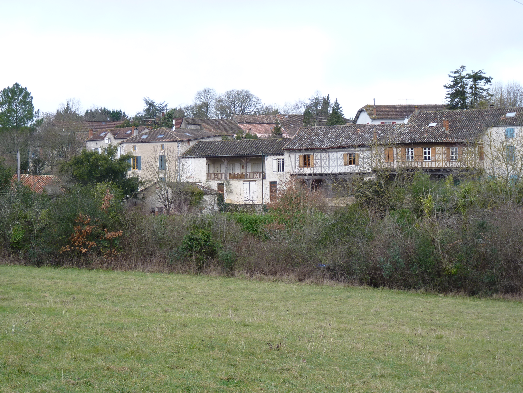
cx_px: 262
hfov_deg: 19.4
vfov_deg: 14.6
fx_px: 1526
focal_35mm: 101
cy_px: 196
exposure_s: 1/125
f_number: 4
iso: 80
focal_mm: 18
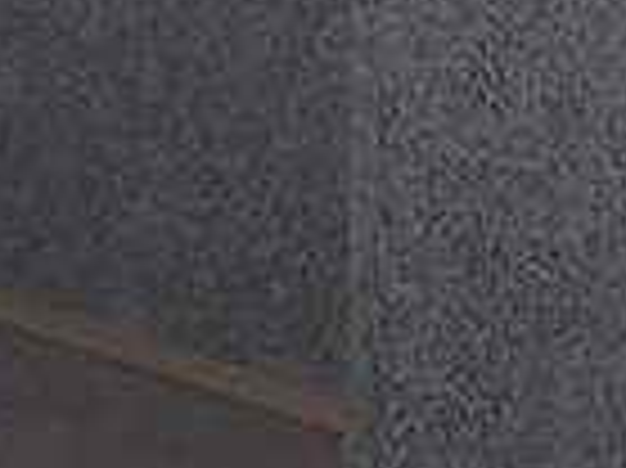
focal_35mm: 214
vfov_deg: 6.9
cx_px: 662
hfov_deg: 9.2
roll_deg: -1.5
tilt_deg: -13.9
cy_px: 144
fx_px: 3867
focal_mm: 4.15
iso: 32
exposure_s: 1/2083
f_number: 2.2
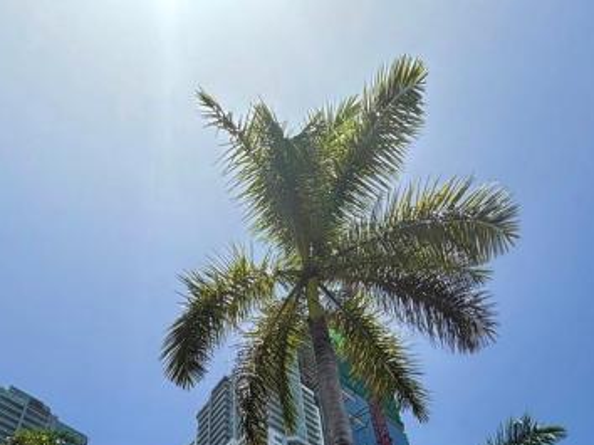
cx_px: 309
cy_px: 564
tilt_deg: +41.6
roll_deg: +5.7
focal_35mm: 38
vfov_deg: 30.5
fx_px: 652
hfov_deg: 49.0
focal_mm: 2.22
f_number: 2.2
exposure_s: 1/1125
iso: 20
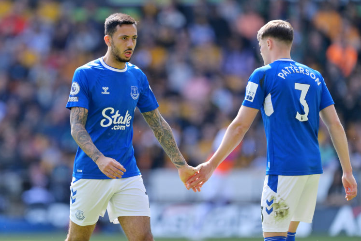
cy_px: 120
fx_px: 4033
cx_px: 181
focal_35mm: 402
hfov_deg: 5.1
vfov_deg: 3.4
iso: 200
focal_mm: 400
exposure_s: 1/1250
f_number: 2.8
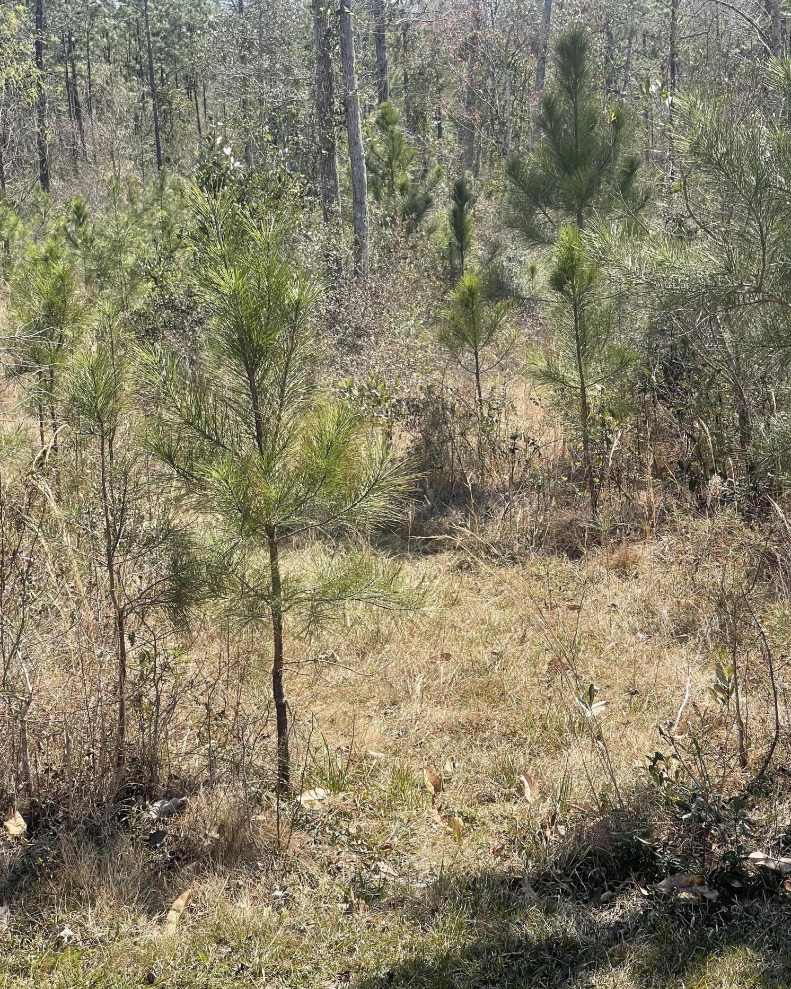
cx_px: 397
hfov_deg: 22.8
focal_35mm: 67
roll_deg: +3.1
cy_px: 520
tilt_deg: -11.5
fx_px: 1961
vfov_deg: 28.3
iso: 20
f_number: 2.2
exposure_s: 1/536
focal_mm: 7.5
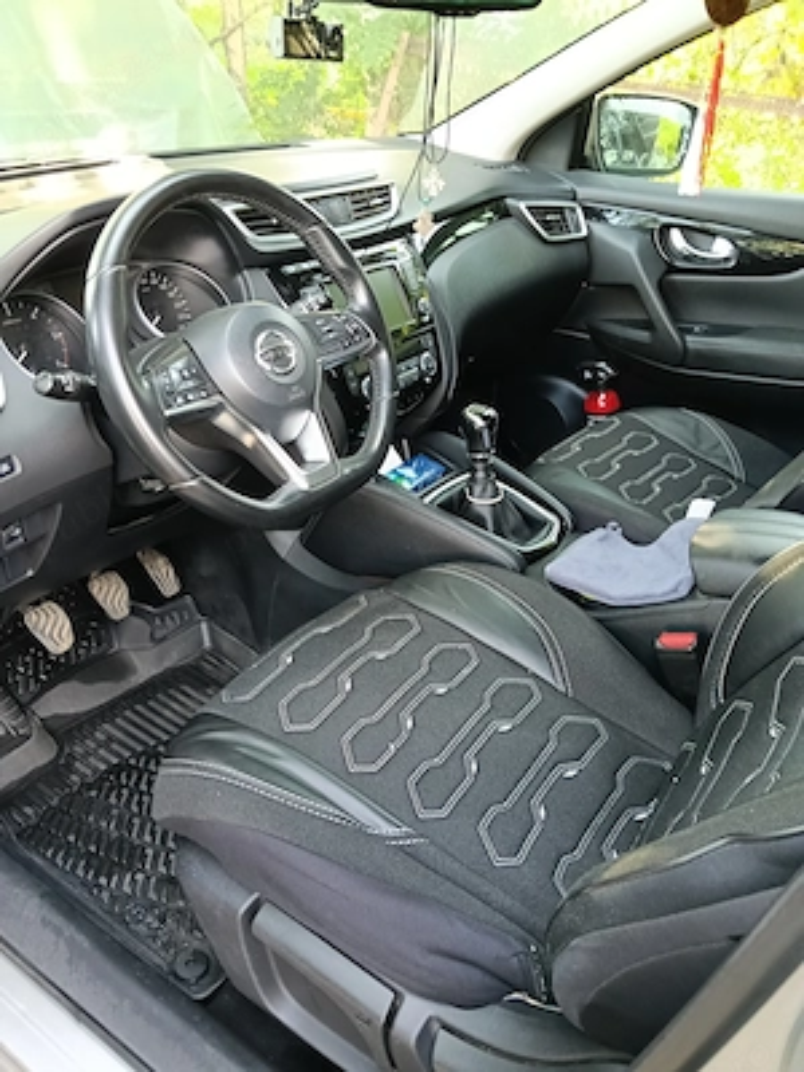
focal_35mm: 27
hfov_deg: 51.4
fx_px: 836
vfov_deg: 65.3
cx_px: 402
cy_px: 536
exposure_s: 1/33.3
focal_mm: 3.98
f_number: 1.8
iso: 400
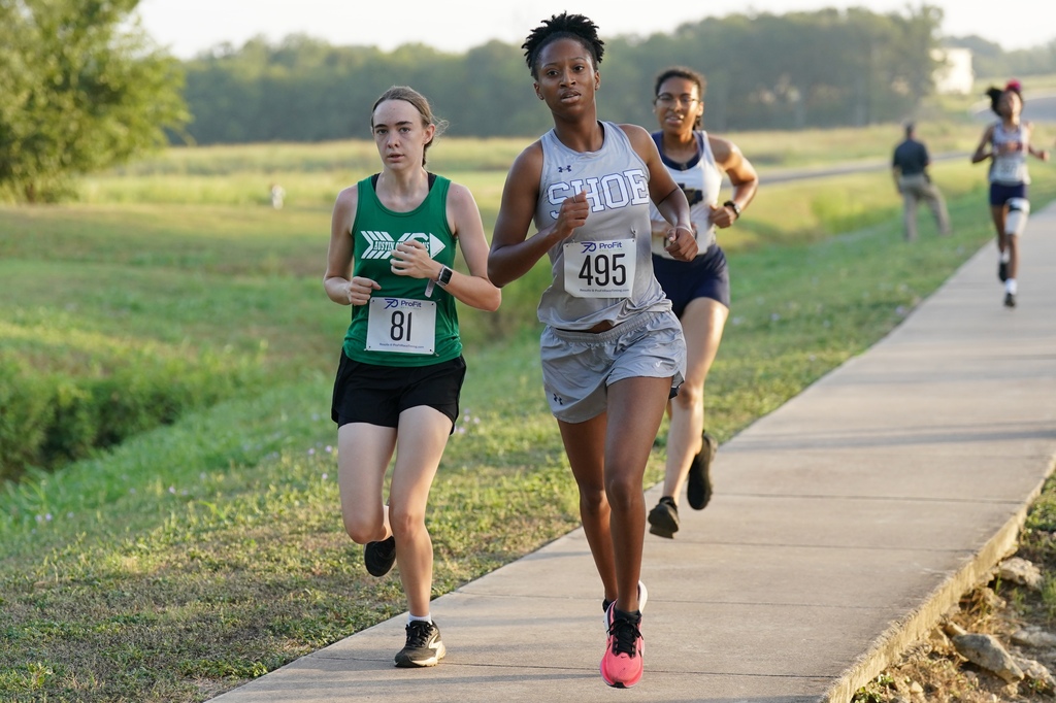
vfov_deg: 16.1
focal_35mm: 85
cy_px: 352
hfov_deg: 23.9
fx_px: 2492
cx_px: 528
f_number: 2.8
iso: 800
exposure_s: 1/1965
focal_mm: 85
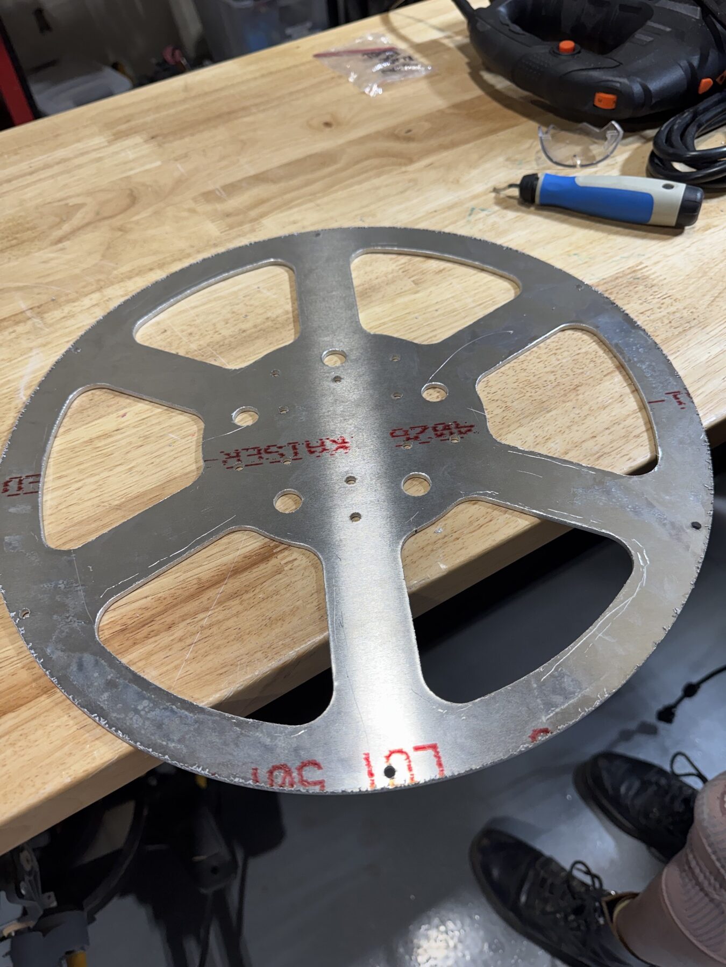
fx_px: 671
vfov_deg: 71.6
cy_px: 484
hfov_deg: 56.8
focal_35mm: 24
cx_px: 363
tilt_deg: -51.5
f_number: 1.78
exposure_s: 1/120
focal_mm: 6.76
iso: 100
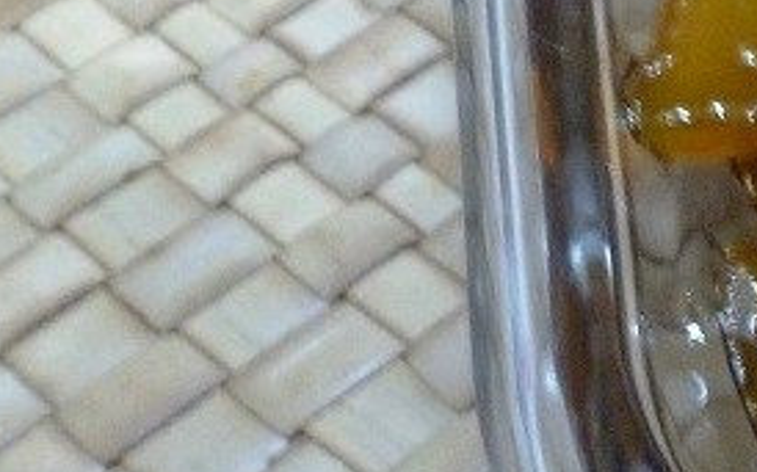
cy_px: 88
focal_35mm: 95
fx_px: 1959
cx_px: 1296
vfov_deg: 13.7
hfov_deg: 18.1
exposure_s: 1/6
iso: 400
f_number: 3.3
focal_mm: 4.3
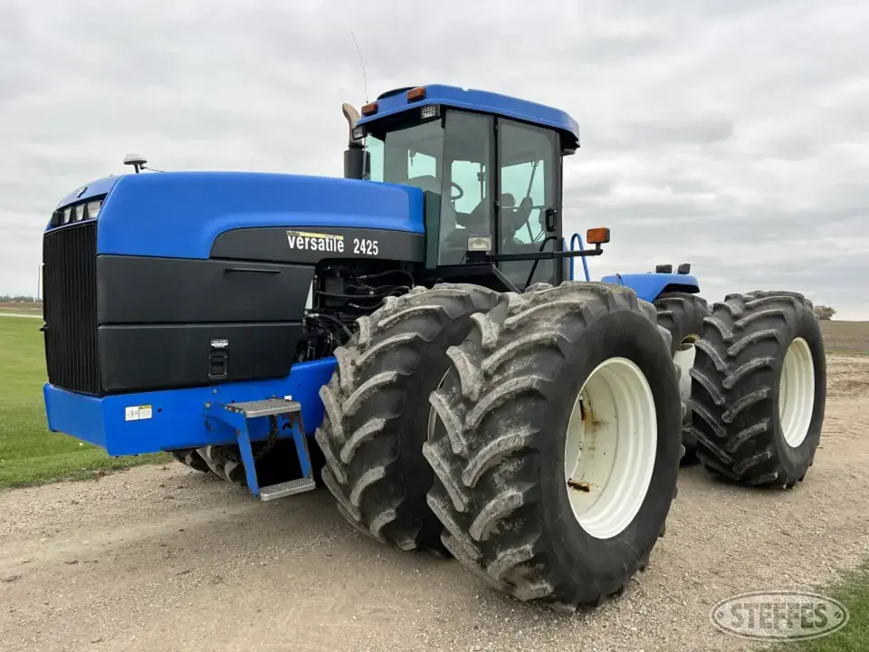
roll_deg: -0.2
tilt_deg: -3.1
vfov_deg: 53.1
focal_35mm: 26
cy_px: 326
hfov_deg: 67.3
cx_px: 434
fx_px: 653
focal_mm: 5.7
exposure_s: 1/639
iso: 50
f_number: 1.5
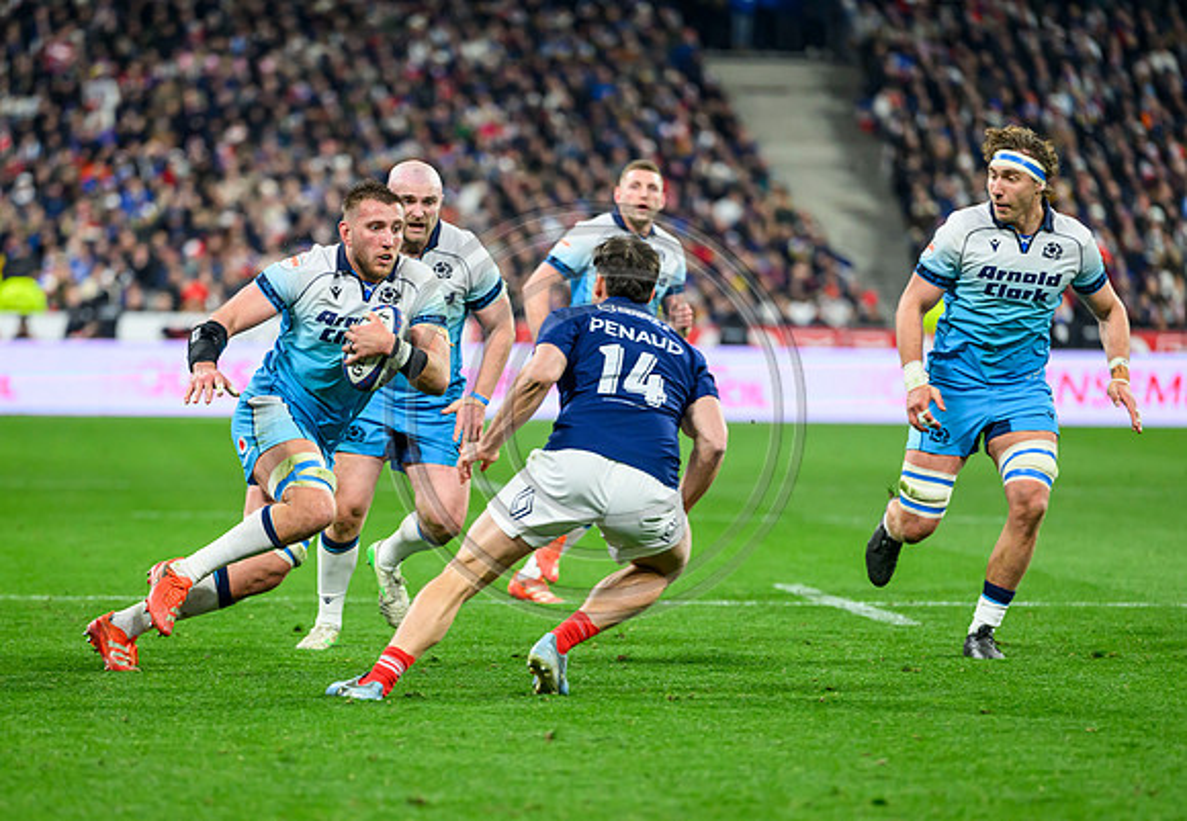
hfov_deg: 7.8
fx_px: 8726
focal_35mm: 262
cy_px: 517
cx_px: 410
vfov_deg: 5.4
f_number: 3.2
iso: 2000
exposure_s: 1/1250
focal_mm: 200
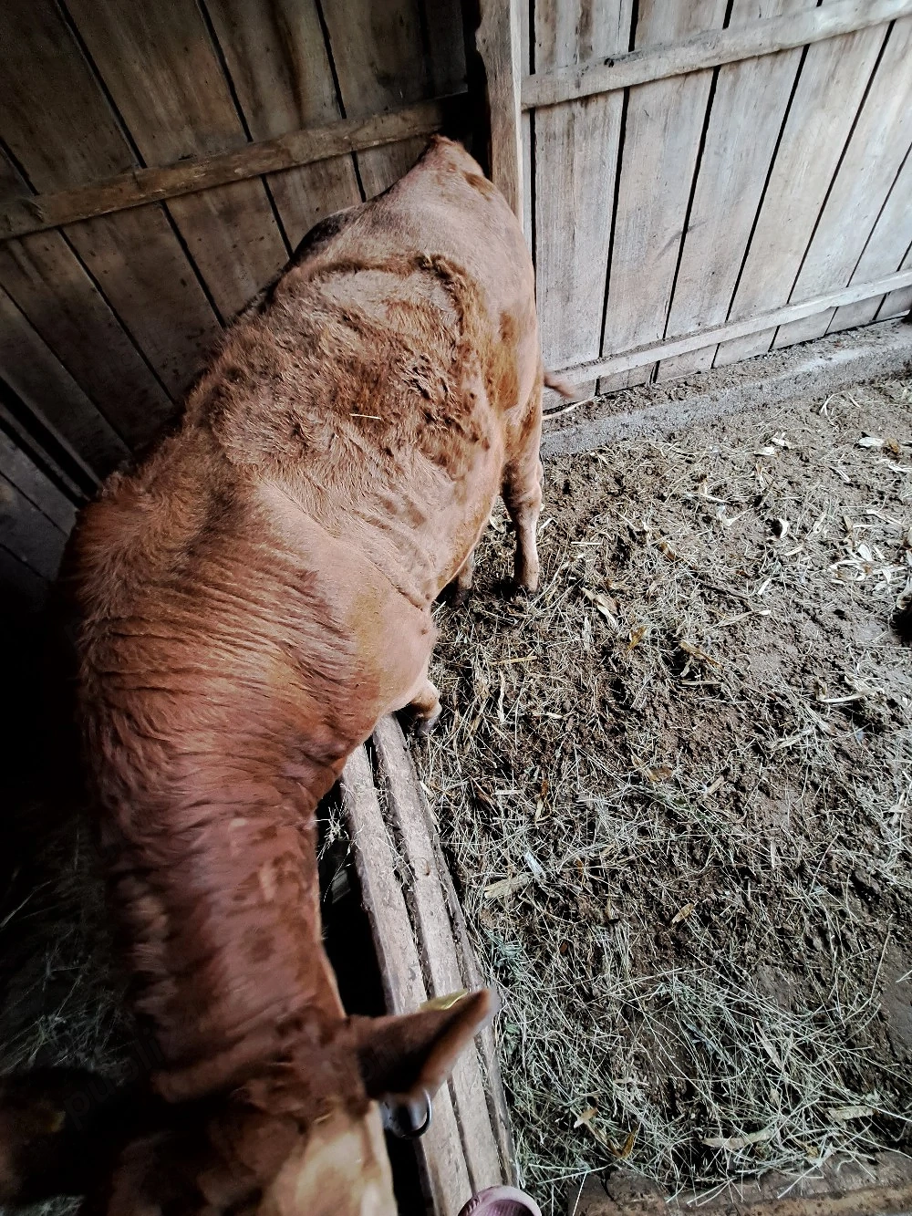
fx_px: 457
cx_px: 456
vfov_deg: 106.2
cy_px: 608
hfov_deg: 89.9
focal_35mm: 13
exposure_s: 1/25
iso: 320
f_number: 2.2
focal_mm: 1.74
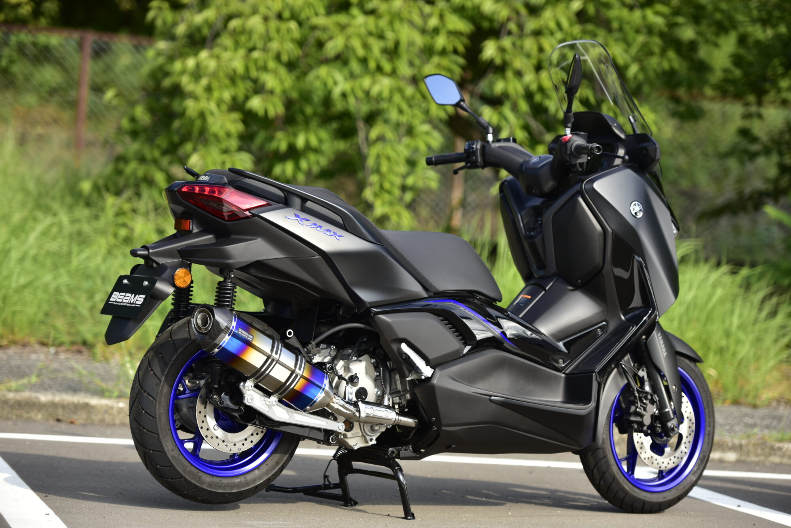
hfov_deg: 16.4
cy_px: 264
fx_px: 2747
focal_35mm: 125
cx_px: 396
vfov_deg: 11.0
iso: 100
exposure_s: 1/1000
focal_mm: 125
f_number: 2.8
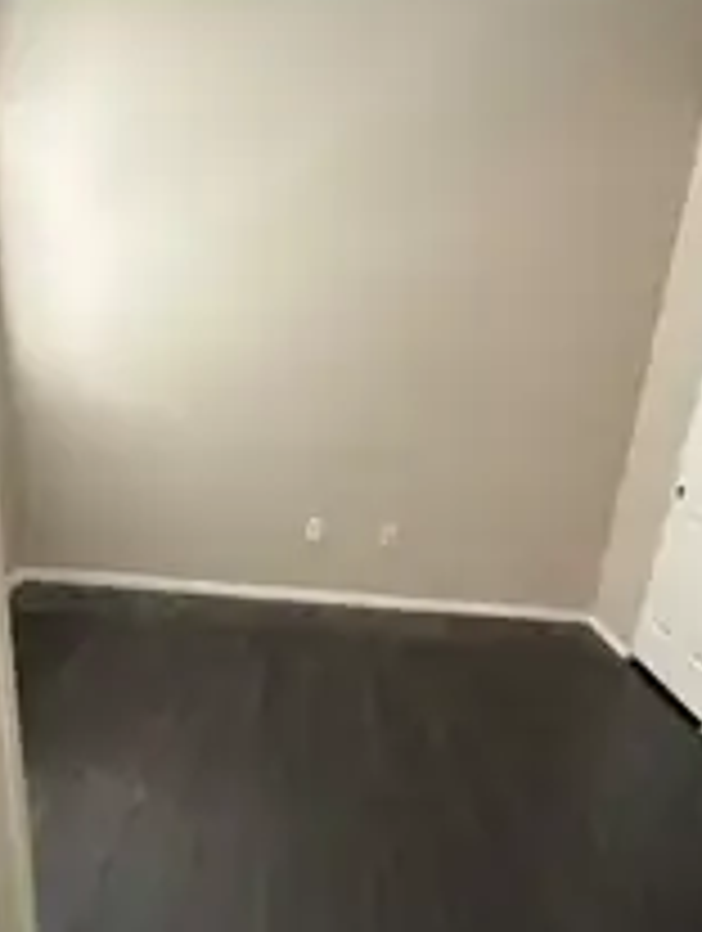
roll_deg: -8.0
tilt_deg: -21.6
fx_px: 728
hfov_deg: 50.9
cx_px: 446
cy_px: 653
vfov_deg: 62.9
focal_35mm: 27
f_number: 2.2
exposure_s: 1/60
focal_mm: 2.22
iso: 1000
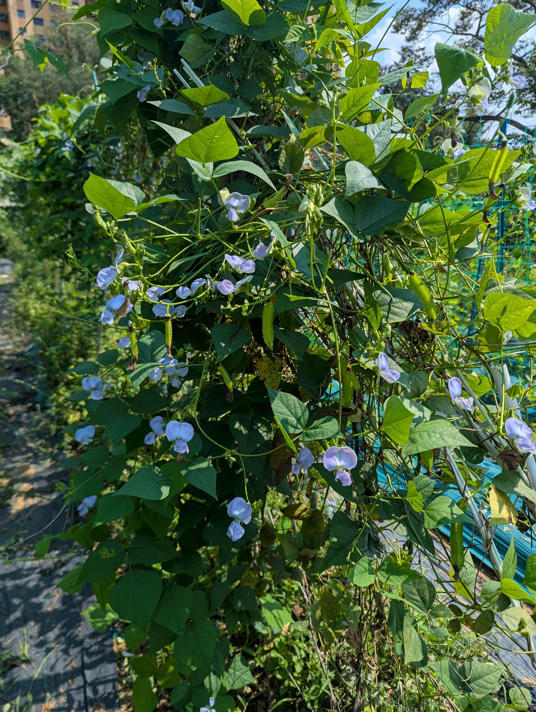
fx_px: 494
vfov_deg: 71.5
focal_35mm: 24
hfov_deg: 56.9
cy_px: 356
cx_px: 268
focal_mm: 6.81
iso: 43
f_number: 1.85
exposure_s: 1/1770
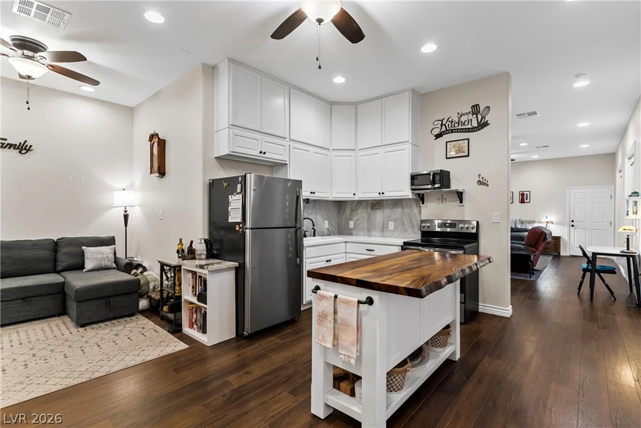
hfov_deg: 93.3
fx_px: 303
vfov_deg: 70.5
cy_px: 214
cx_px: 320
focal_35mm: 17
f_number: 8
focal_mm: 17
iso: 500
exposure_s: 1
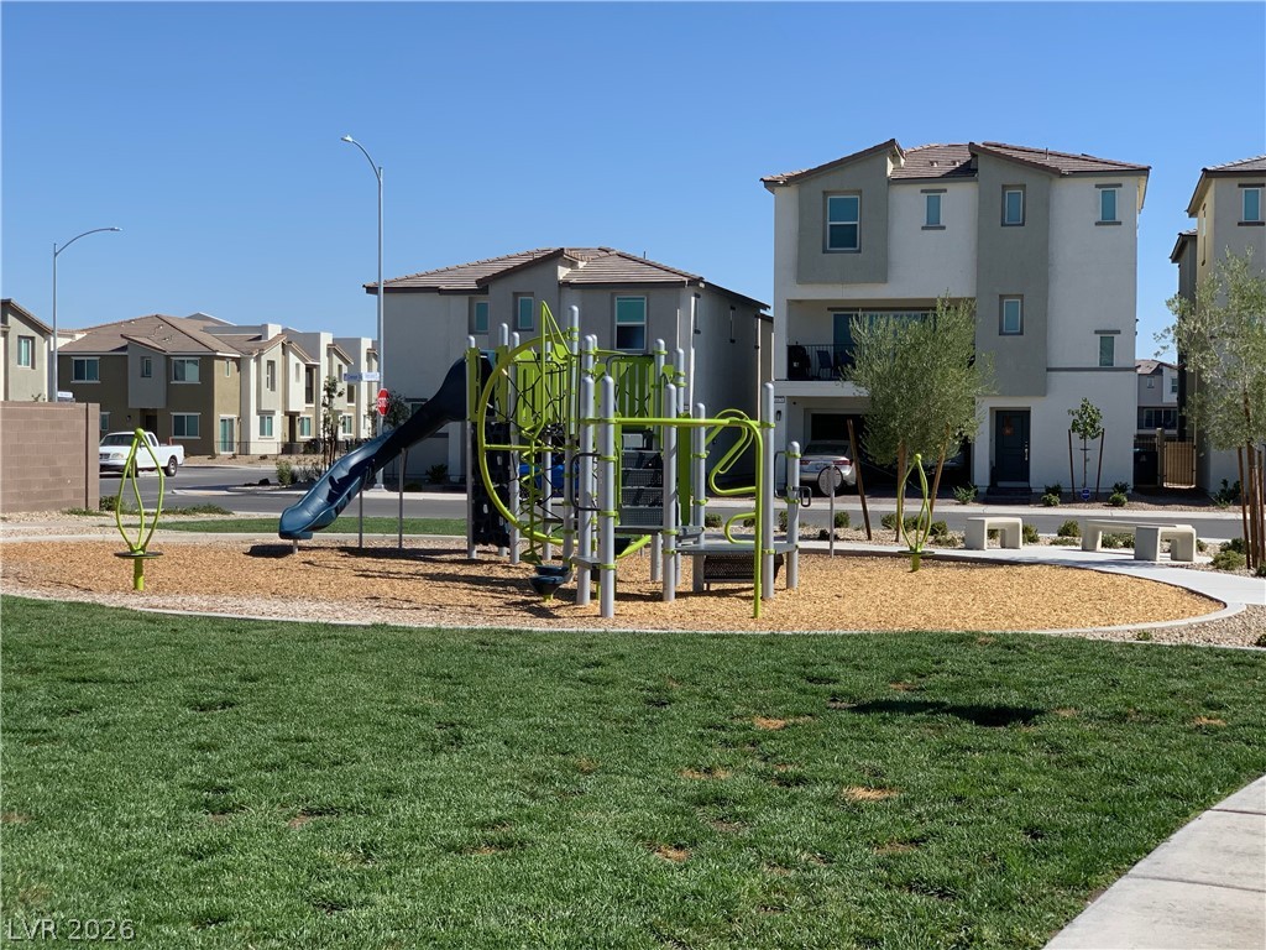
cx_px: 633
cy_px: 475
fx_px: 1902
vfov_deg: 28.0
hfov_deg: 36.8
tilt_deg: -0.7
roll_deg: -0.8
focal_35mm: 52
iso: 16
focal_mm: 6
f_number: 2.4
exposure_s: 1/1020
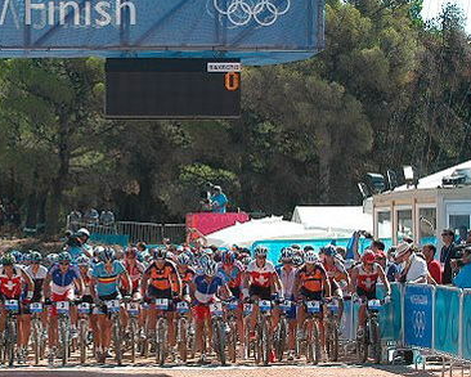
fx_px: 2635
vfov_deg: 8.2
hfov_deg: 10.2
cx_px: 94
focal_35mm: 189
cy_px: 183
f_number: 4
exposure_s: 1/800
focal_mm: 82
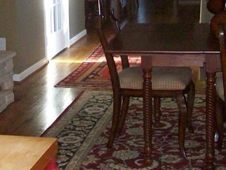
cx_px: 37
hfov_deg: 18.9
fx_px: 672
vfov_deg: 14.0
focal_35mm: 103
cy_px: -22
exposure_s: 1/64
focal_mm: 6
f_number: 2.7
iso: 200
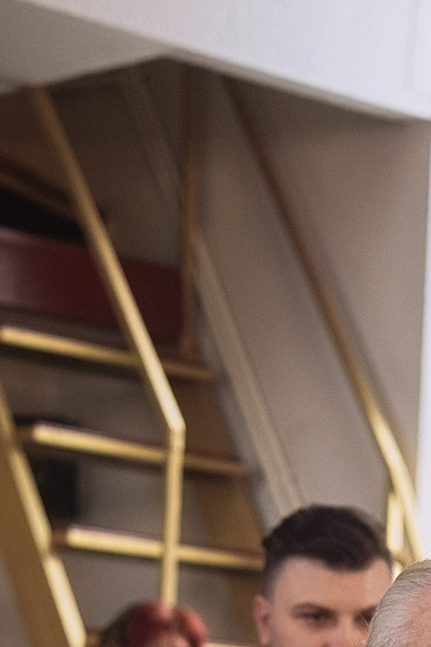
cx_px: 487
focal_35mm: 165
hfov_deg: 8.3
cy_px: 1040
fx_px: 2963
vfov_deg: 11.8
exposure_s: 1/250
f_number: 2.8
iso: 1250
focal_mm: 46
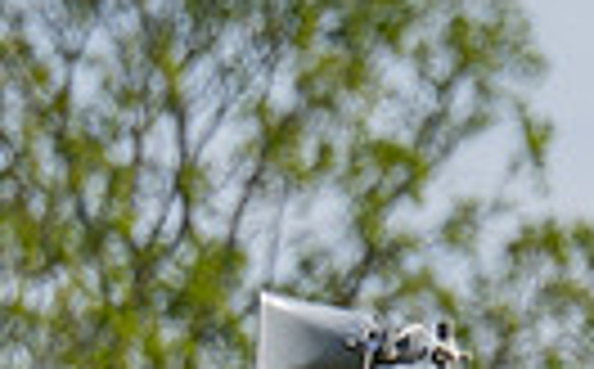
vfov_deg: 0.6
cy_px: 693
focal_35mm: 2162
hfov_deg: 1.0
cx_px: 1634
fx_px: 34940
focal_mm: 175
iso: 80
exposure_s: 1/1600
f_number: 2.8
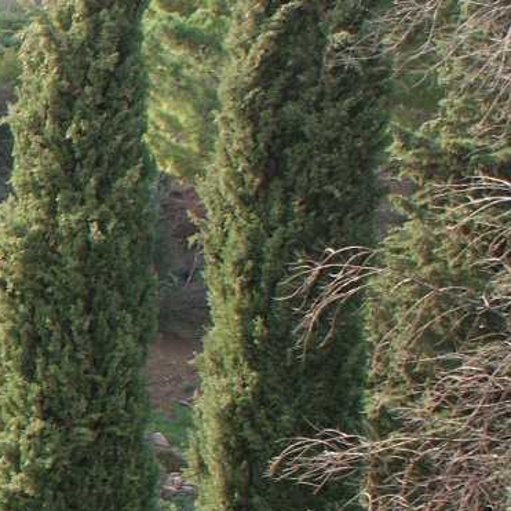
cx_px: -788
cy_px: 463
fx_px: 2422
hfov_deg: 10.2
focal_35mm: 145
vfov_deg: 12.0
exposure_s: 1/60
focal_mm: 22
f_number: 7.1
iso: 100
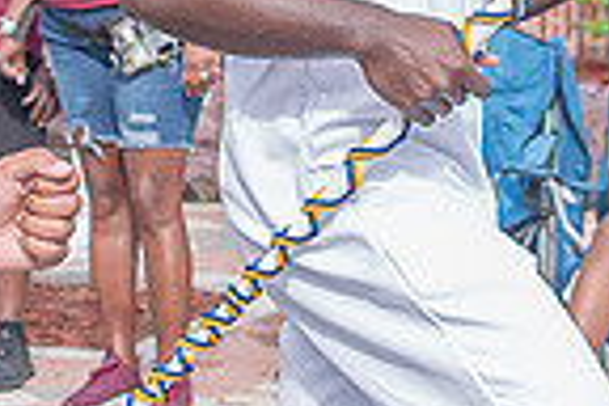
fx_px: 3552
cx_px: 169
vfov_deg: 6.5
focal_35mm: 210
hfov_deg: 9.8
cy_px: 15
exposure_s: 1/500
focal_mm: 35
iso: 100
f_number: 4
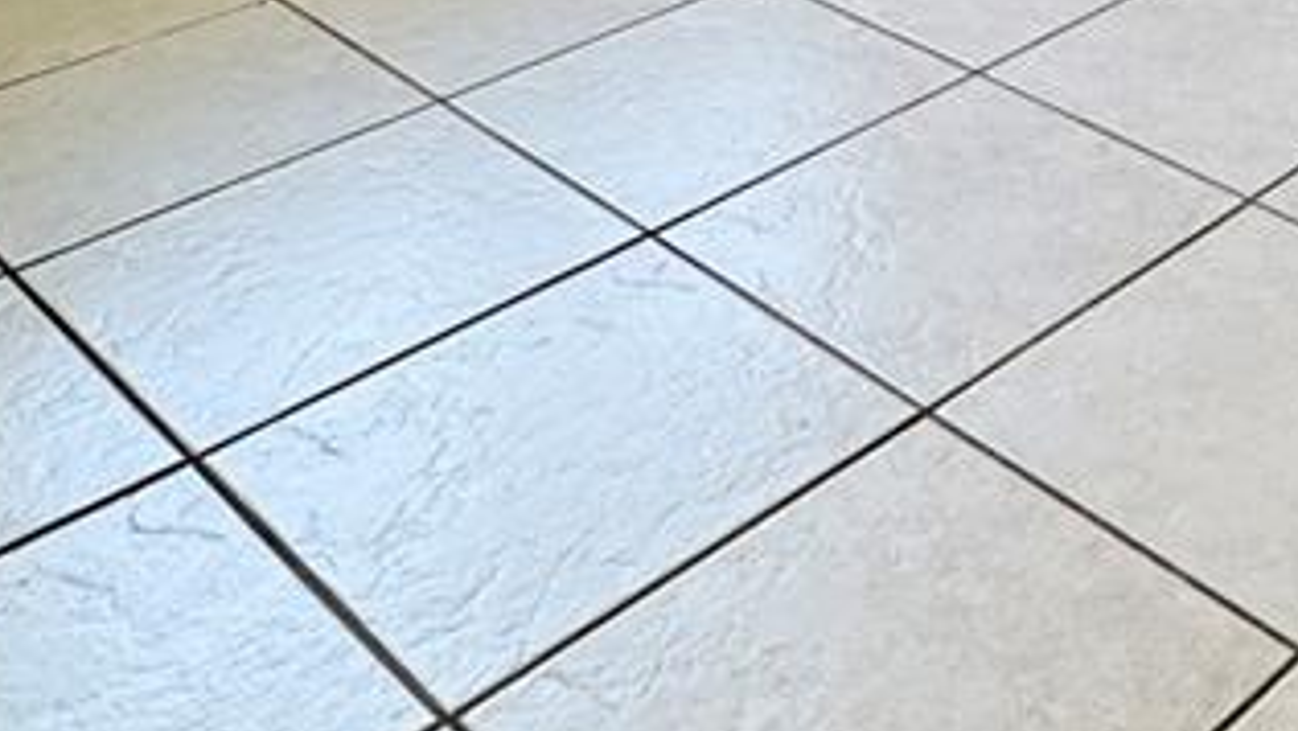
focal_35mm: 58
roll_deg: +0.7
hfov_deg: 32.7
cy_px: -583
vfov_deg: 17.1
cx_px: 1331
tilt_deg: -9.3
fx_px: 1997
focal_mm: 2.22
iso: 64
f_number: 2.2
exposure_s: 1/120
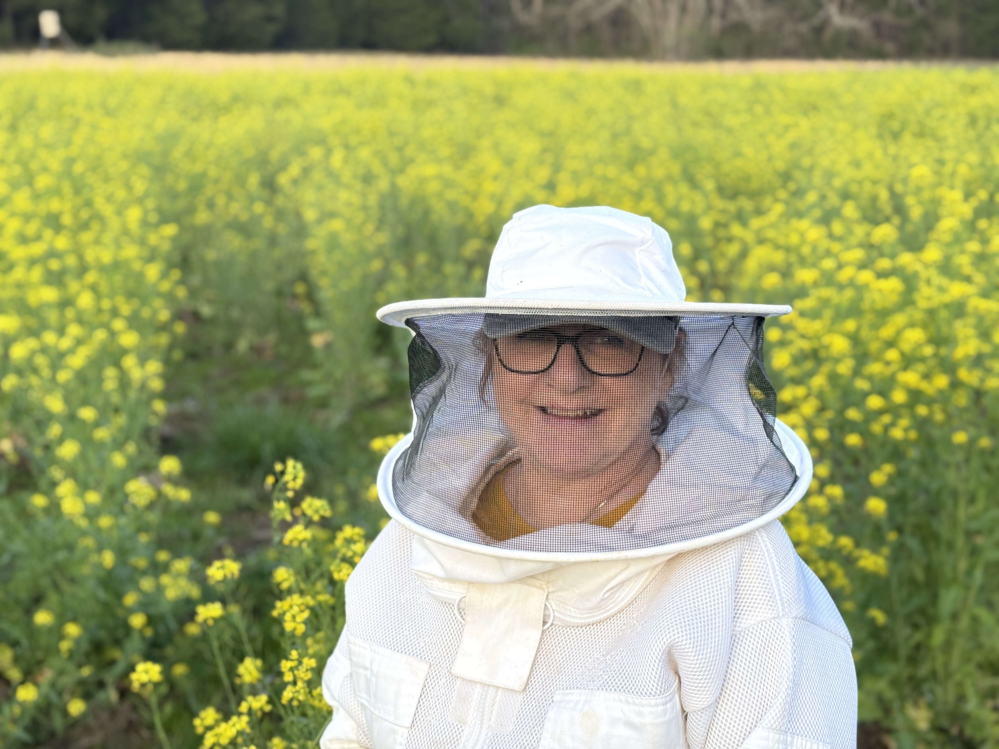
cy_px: 374
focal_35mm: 48
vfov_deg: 30.3
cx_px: 500
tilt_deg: -11.5
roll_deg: -0.3
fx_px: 1385
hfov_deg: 39.7
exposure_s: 1/121
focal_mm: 6.76
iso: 80
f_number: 1.78
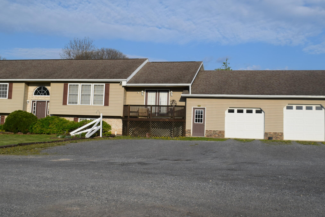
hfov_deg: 48.4
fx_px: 361
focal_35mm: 40
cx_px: 182
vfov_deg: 33.3
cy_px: 84
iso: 200
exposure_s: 1/400
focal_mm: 18
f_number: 10
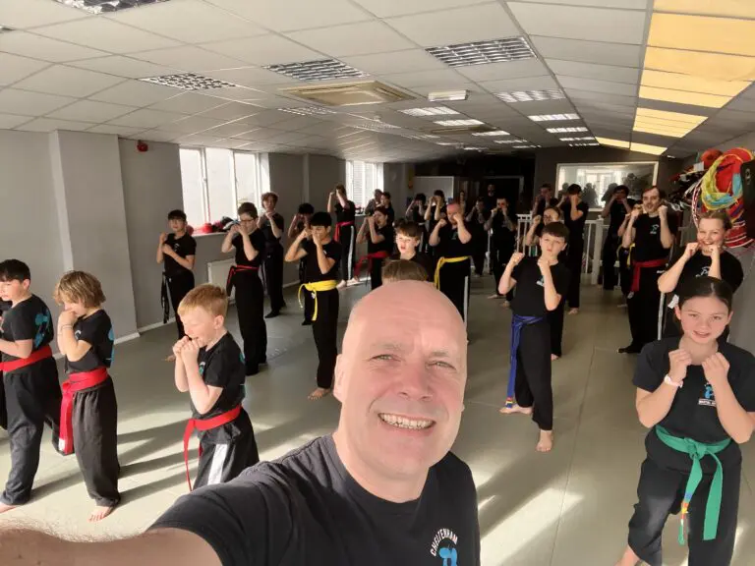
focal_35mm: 23
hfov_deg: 73.9
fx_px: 502
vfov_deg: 58.9
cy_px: 283
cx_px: 378
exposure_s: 1/121
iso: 32
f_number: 2.2
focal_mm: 2.71
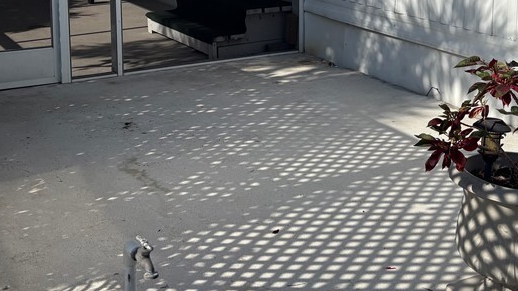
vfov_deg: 20.7
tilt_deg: -7.5
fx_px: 769
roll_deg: +0.6
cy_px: 1
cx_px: 276
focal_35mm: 56
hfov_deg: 37.2
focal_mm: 5.96
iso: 50
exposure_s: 1/6993
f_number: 1.6
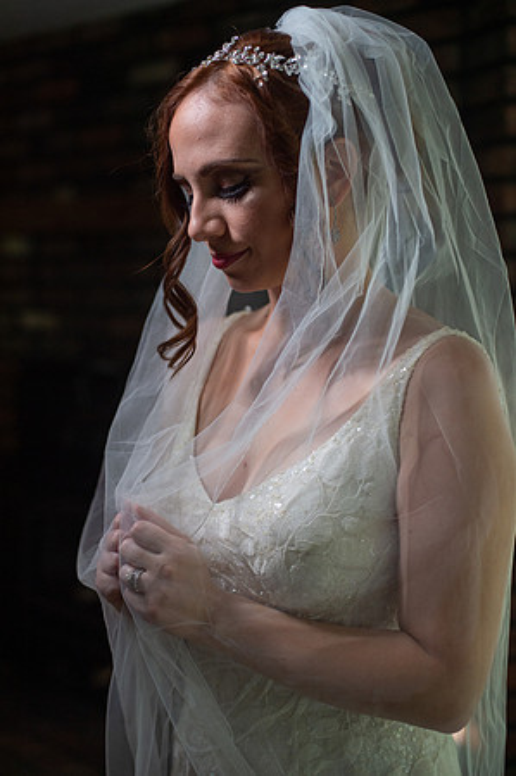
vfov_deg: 39.6
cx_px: 258
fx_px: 1077
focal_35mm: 50
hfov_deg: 26.9
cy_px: 388
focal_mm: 50
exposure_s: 1/800
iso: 1000
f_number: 2.5
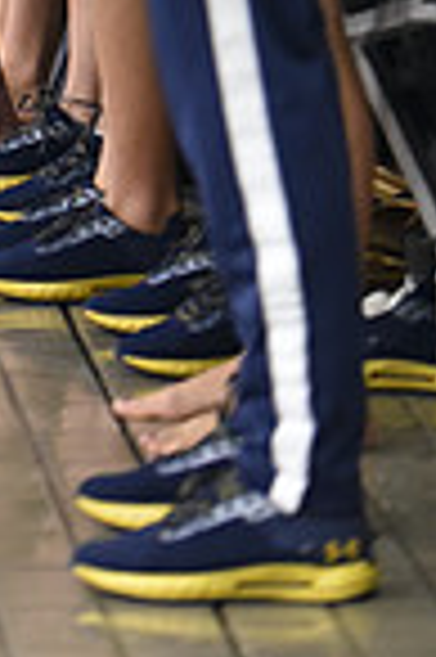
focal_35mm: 397
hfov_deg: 3.4
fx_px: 7229
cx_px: -429
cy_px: -500
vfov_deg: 5.1
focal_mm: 100
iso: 3200
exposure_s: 1/320
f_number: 2.8
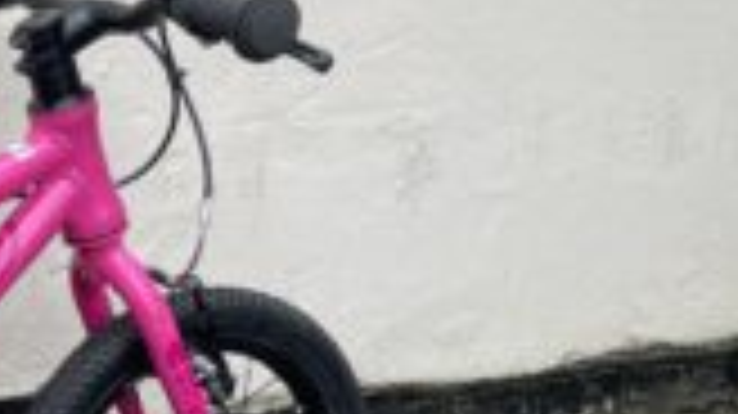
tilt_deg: -19.8
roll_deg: -4.3
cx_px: -216
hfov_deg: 22.9
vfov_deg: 14.5
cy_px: 324
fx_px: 1623
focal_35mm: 83
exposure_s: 1/121
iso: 64
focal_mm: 4.2
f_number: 1.6
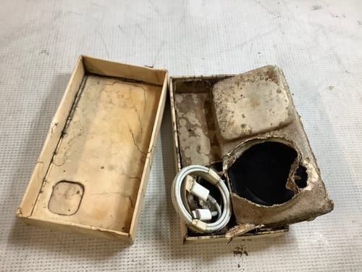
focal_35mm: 31
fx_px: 324
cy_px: 136
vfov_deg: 45.4
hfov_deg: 58.4
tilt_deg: -59.9
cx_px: 181
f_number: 2.4
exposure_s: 1/50
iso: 125
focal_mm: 3.3
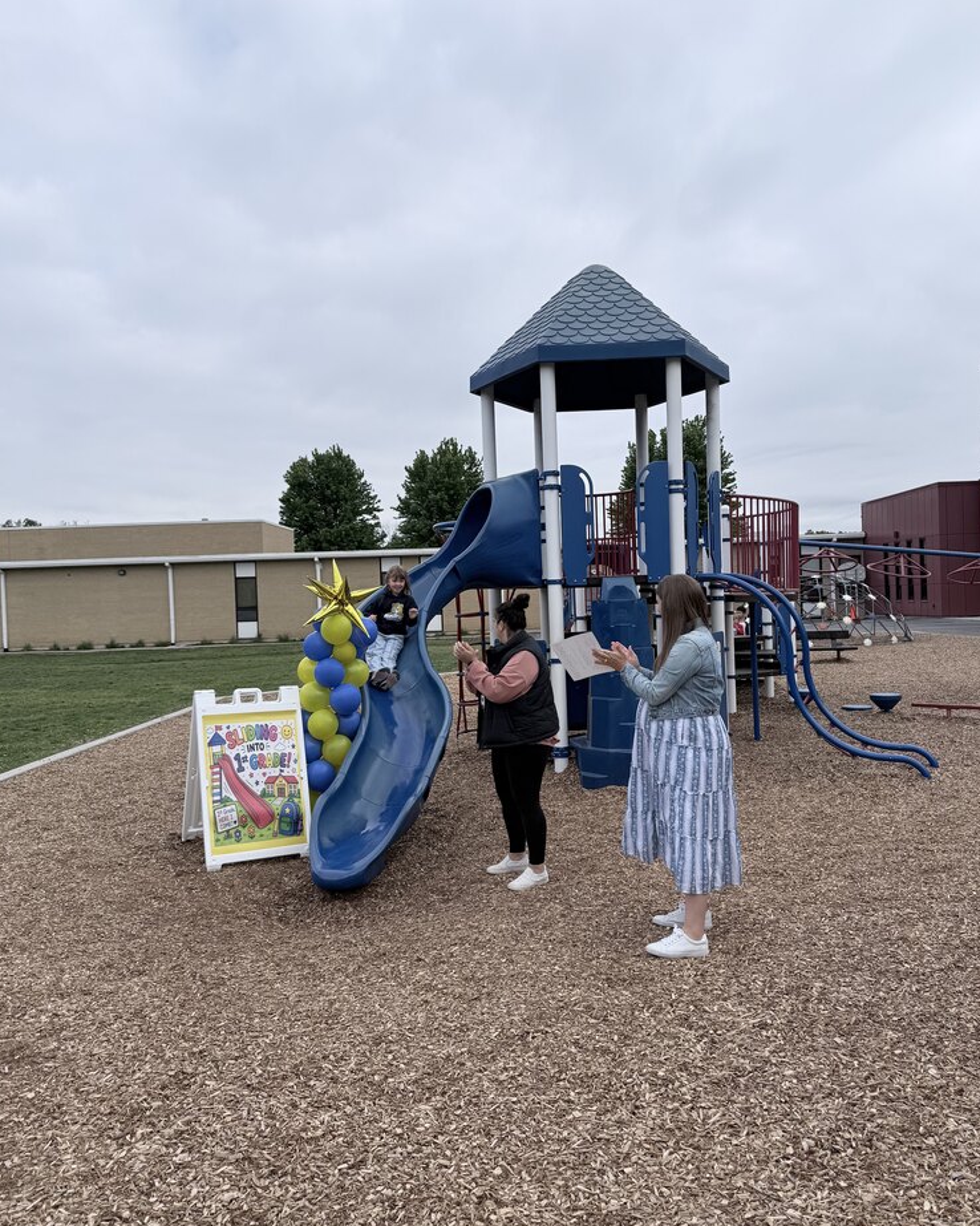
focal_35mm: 26
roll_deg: +3.1
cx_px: 499
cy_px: 607
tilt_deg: -1.7
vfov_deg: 66.0
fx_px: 943
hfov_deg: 54.9
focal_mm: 6.76
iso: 80
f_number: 1.78
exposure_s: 1/4673
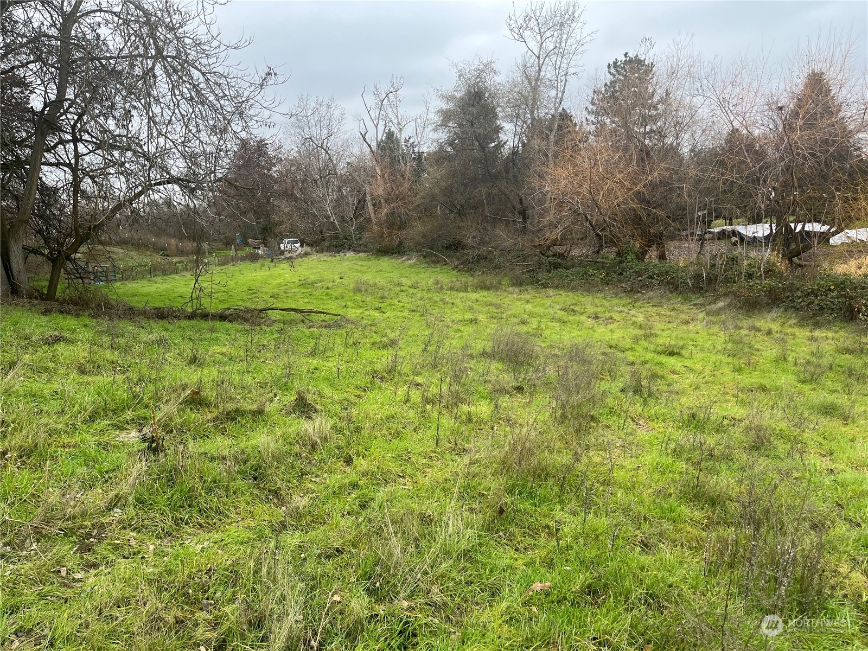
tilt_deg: -8.9
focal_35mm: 26
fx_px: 652
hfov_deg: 67.3
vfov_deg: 53.1
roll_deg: +3.4
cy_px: 326
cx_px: 434
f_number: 1.6
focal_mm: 5.1
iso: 50
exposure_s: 1/342
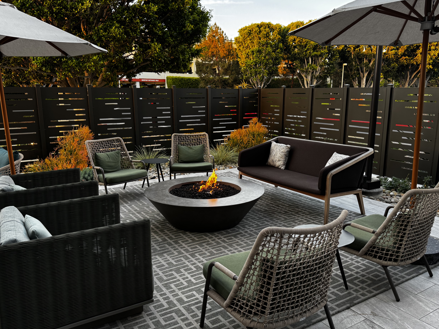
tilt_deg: -13.8
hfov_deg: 63.4
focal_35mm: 28
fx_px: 355
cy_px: 165
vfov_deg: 49.7
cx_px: 224
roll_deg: +0.0
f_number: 1.78
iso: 160
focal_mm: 6.76
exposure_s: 1/121
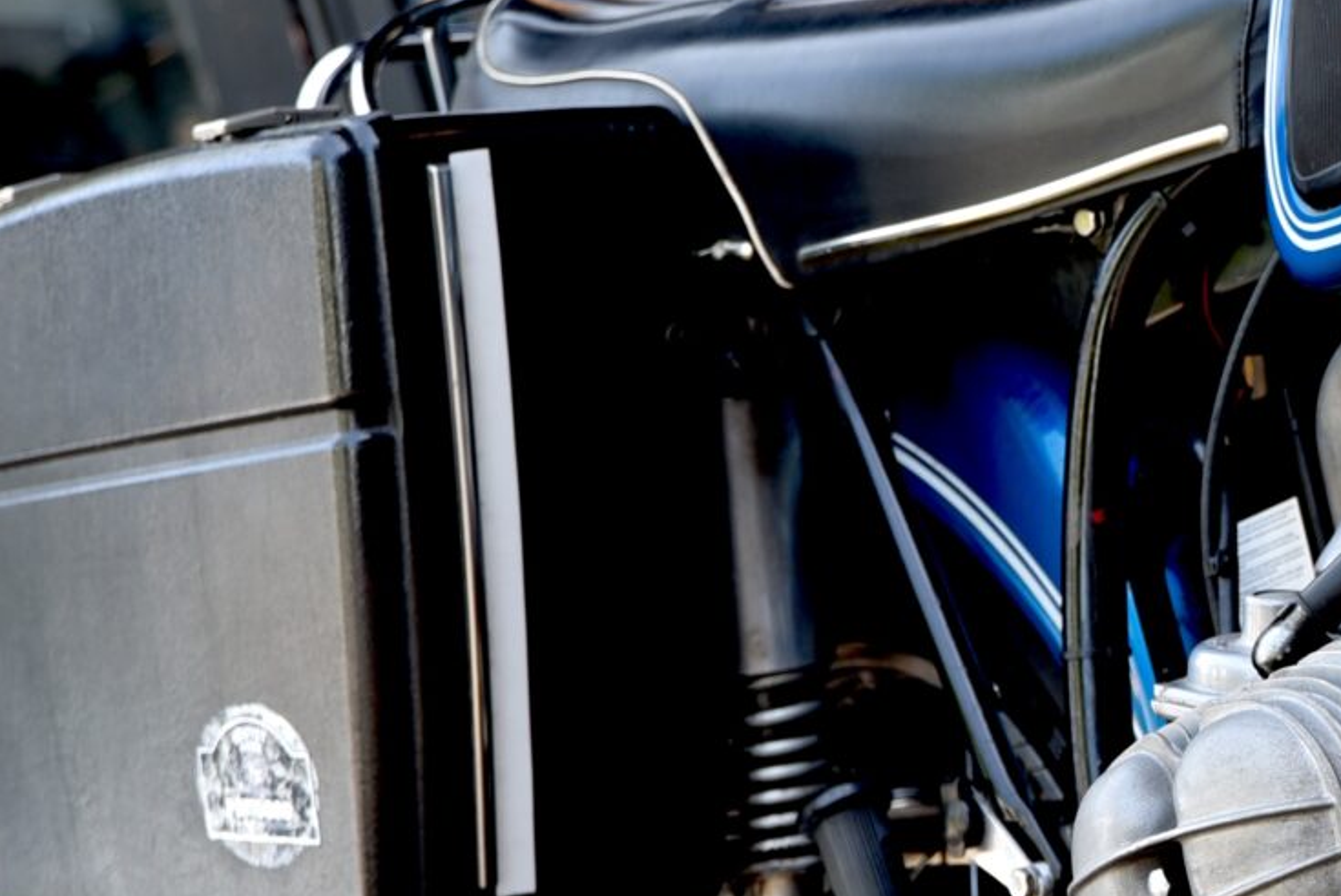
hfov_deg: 9.6
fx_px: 7790
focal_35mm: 209
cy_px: 196
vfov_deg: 6.6
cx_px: 1970
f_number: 4
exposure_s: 1/60
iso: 100
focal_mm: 60
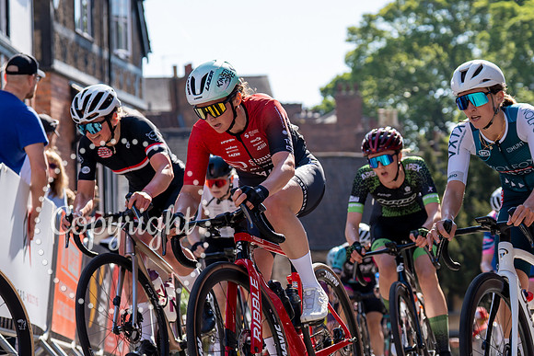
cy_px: 197
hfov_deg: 18.4
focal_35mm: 111
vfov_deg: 12.3
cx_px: 266
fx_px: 1650
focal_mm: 70
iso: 100
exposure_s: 1/1000
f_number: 3.5
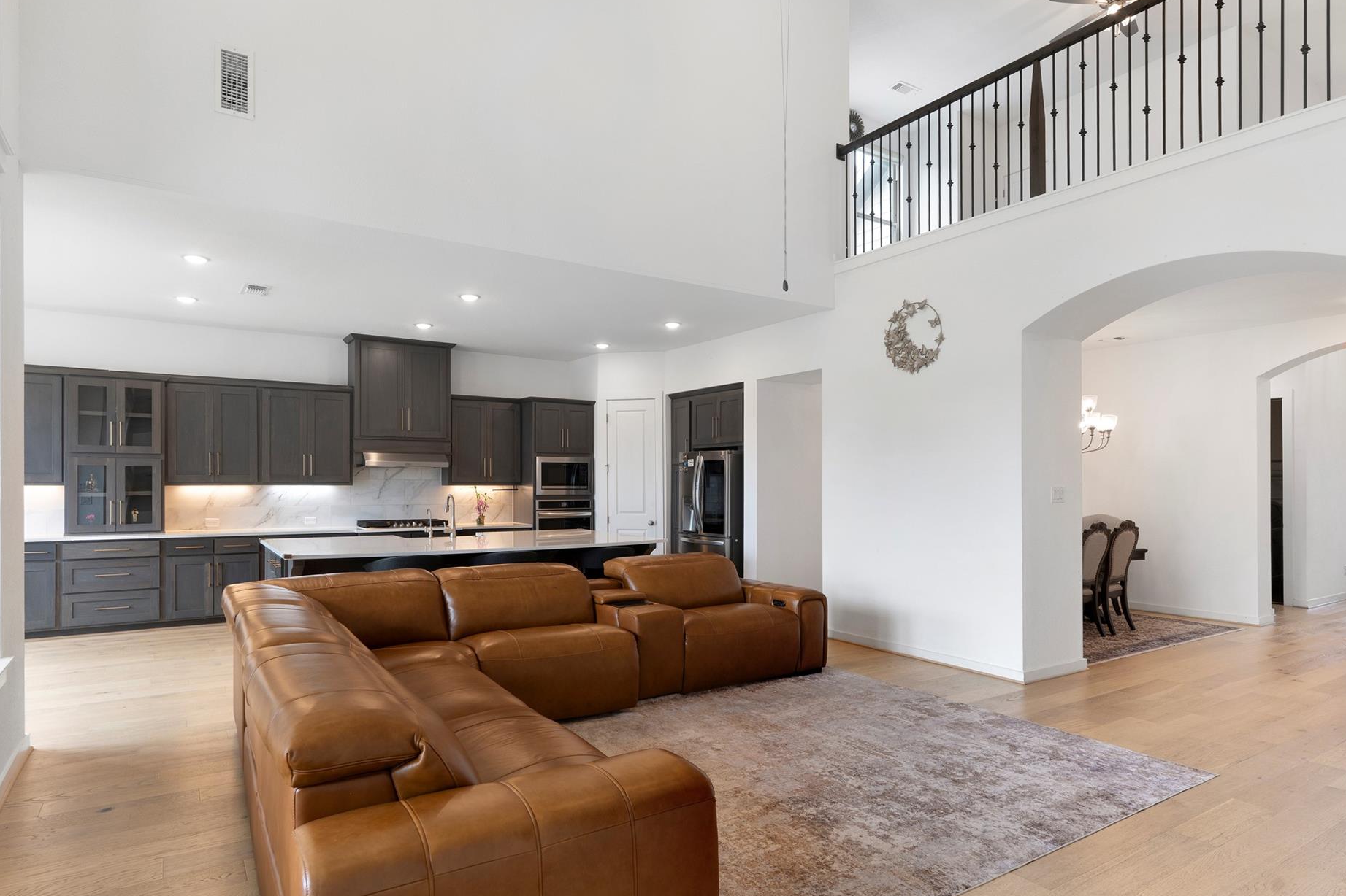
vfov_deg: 61.8
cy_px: 489
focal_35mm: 20
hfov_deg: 84.0
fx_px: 748
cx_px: 665
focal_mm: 18
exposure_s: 1/15
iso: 200
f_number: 8
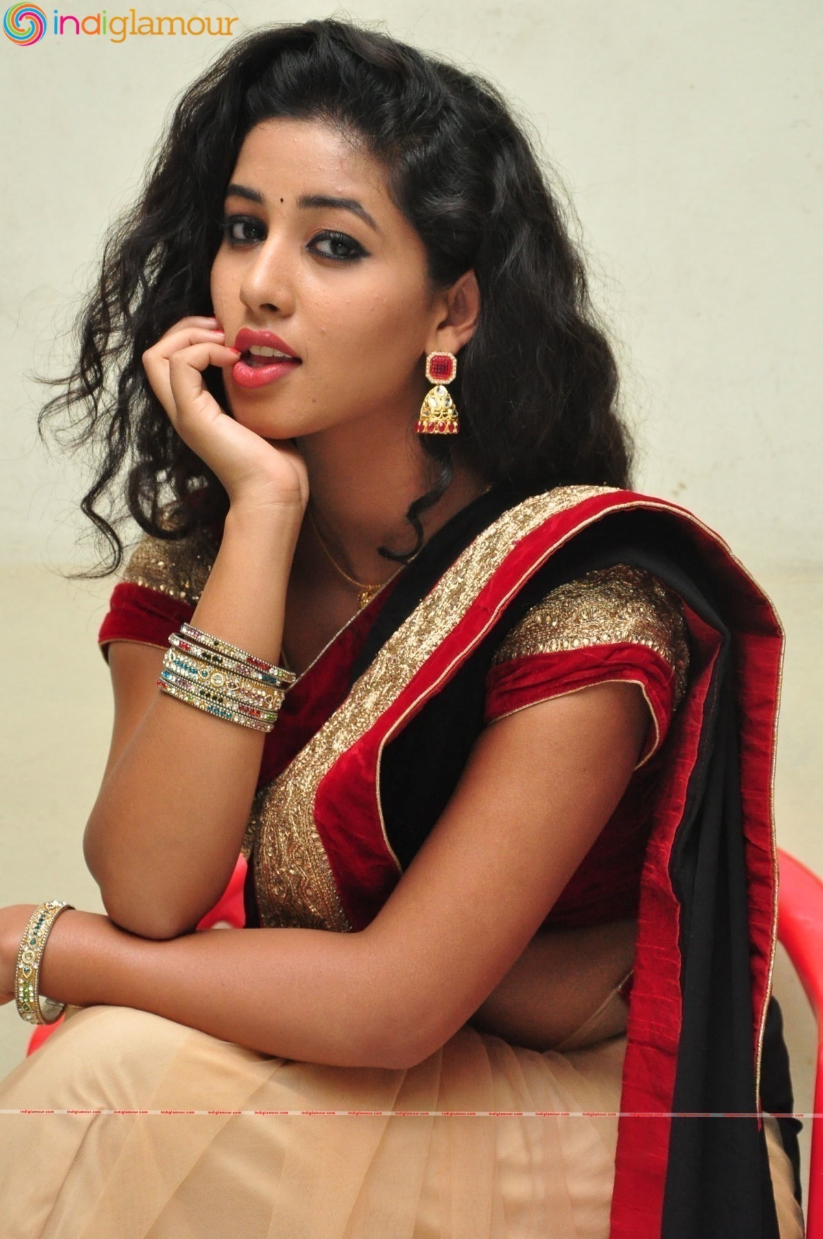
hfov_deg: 15.7
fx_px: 2991
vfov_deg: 23.4
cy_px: 620
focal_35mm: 87
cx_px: 412
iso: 1600
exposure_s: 1/125
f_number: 7.1
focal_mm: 58
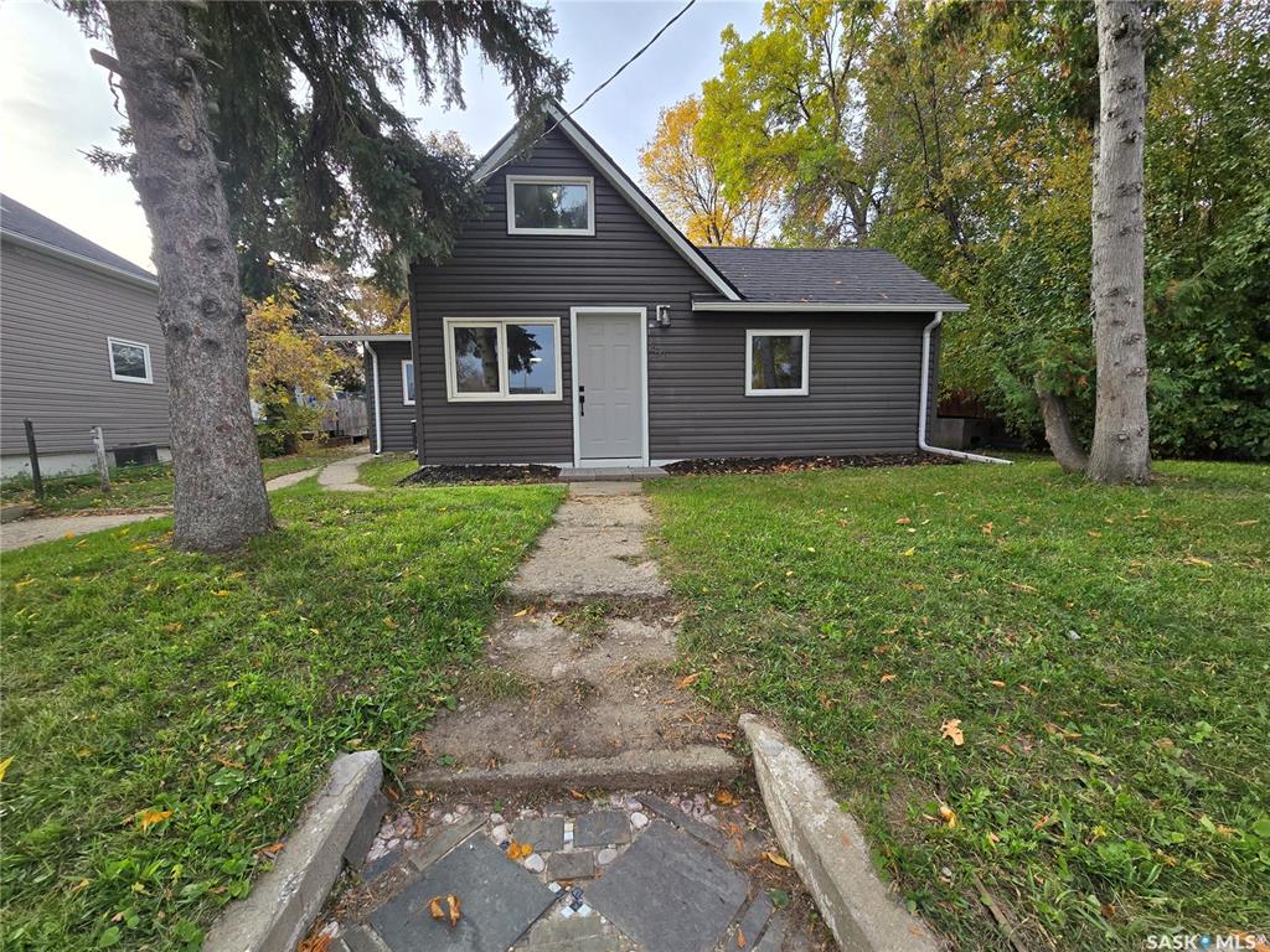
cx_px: 635
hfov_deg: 106.2
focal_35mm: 13
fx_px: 477
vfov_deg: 89.9
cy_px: 476
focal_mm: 2.2
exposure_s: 1/754
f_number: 2.2
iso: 50
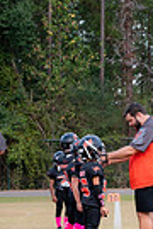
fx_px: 1485
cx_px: 118
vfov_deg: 8.8
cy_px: 193
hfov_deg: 5.9
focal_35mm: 233
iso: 640
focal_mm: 70
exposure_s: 1/640
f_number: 4
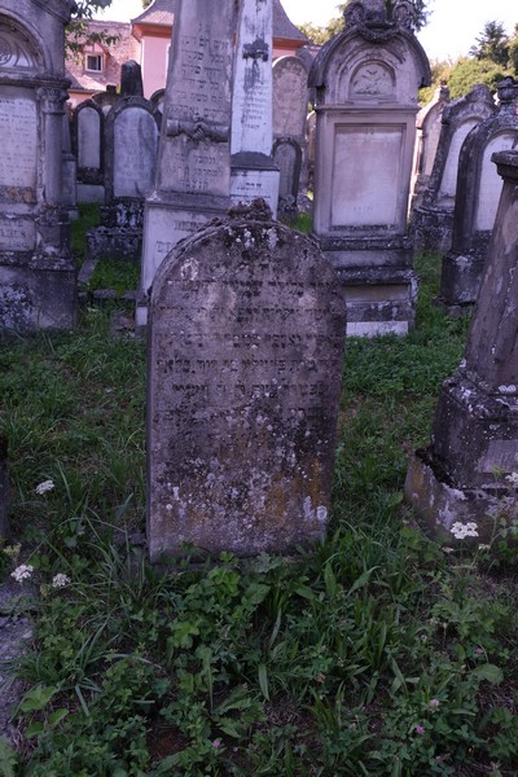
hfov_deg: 42.3
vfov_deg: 60.3
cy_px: 388
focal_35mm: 31
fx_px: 669
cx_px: 259
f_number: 5.6
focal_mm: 20.5
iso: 1250
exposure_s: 1/800
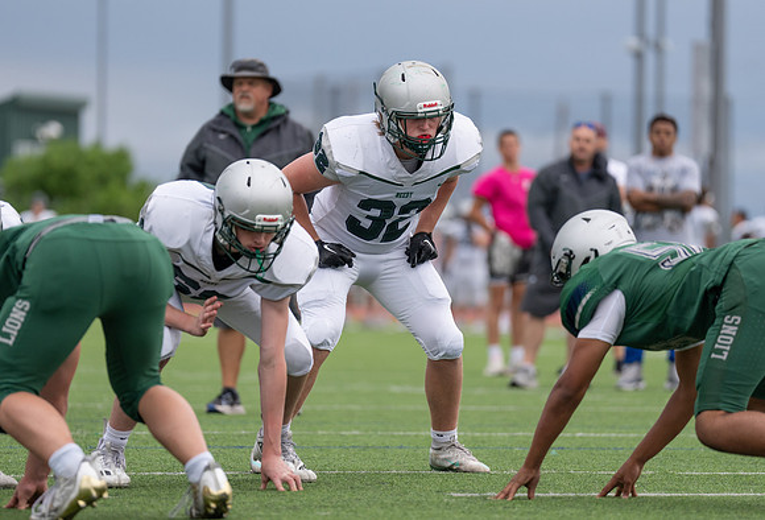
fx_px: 5671
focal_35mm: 265
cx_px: 382
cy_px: 247
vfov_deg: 5.2
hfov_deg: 7.7
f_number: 2.8
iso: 250
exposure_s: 1/1250
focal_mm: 200
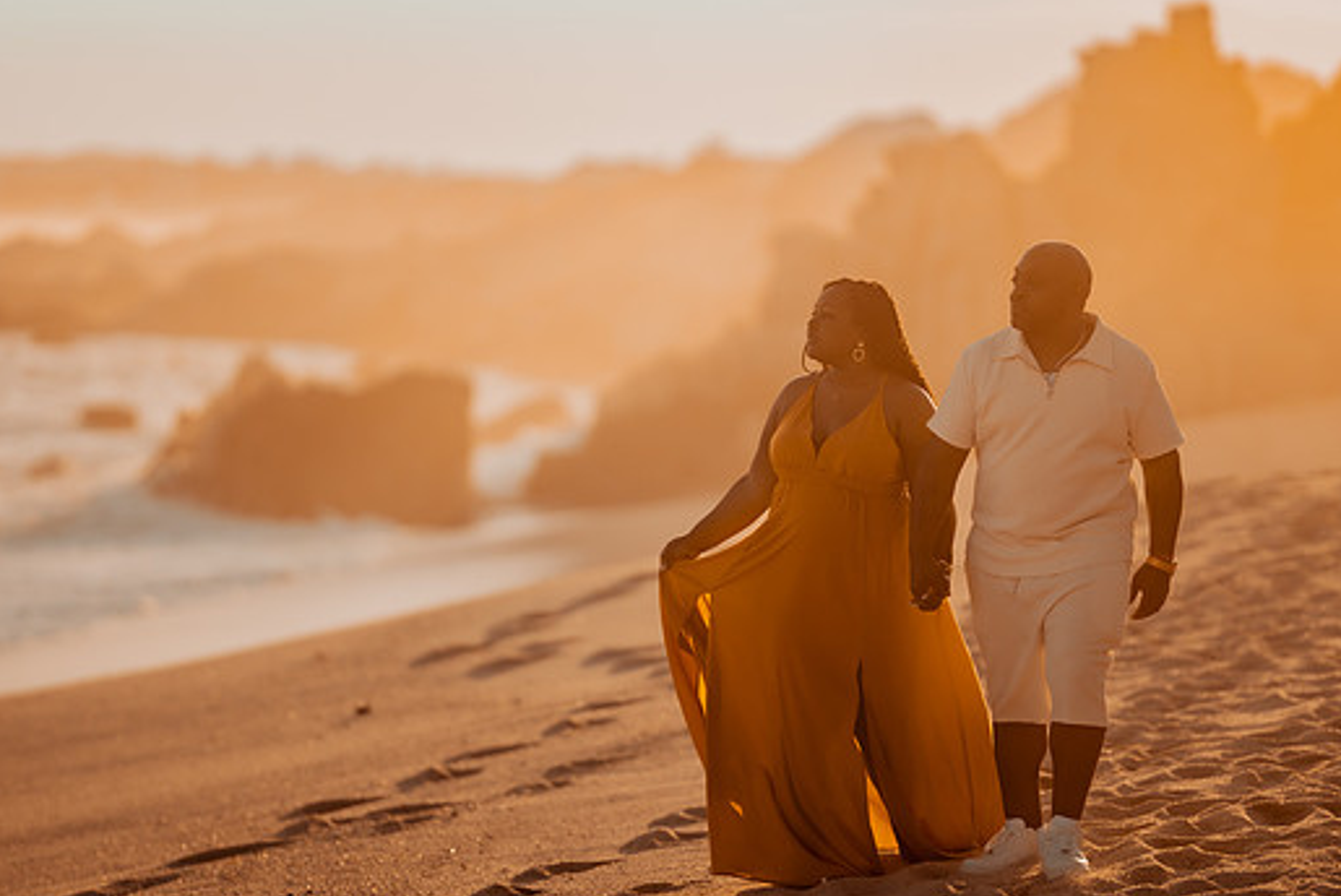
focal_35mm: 152
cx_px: 622
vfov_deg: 9.0
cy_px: 473
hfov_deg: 13.5
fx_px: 5665
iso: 100
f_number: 1.8
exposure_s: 1/8000
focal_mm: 135
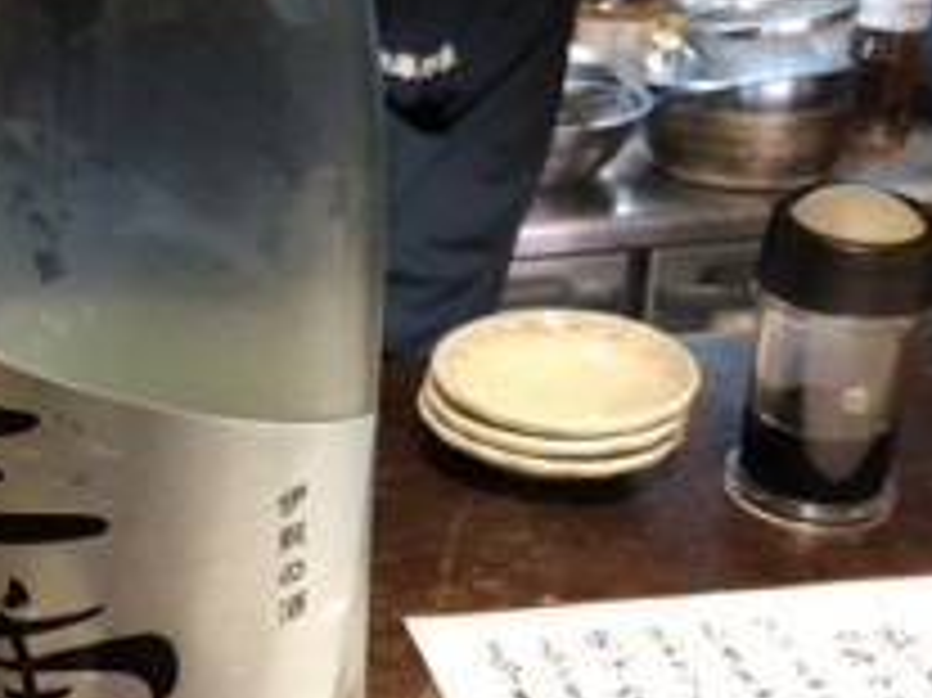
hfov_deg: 30.5
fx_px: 1641
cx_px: 117
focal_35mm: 61
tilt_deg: -22.8
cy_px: 347
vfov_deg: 24.0
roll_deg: +1.2
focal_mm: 4
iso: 64
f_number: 1.8
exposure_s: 1/15
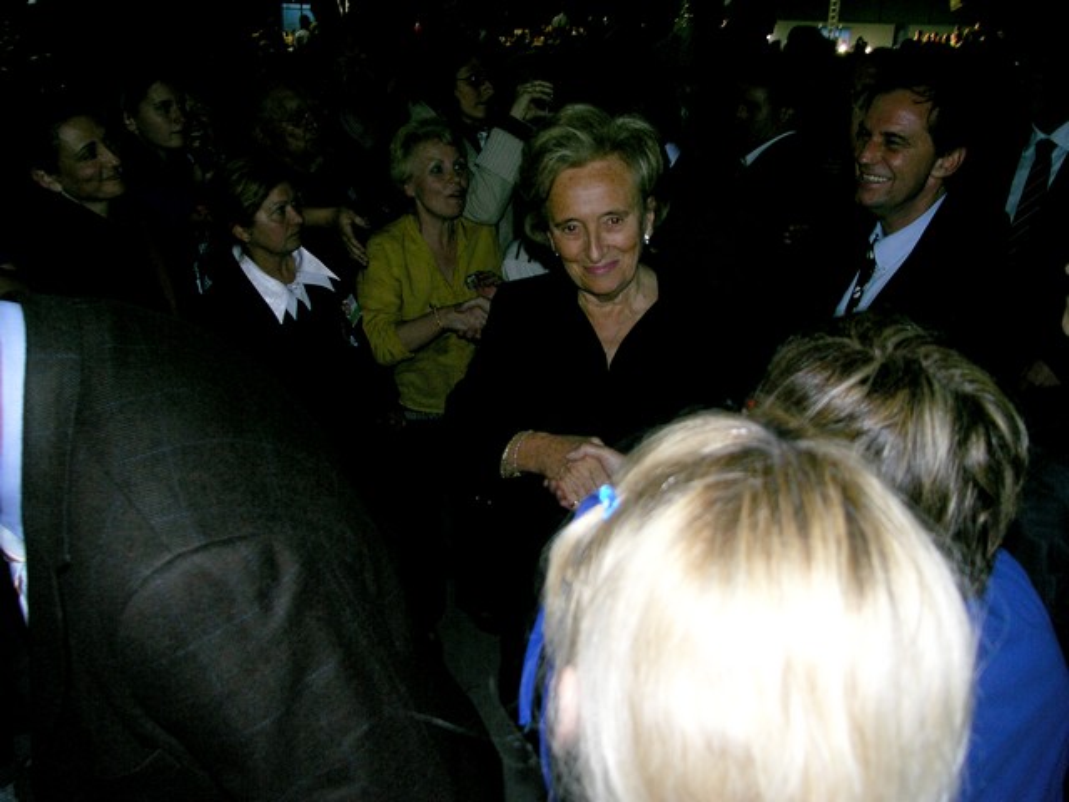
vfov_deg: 61.1
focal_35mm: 22
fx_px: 679
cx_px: 534
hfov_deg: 76.4
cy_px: 401
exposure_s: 1/50
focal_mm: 5.8
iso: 200
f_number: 2.8
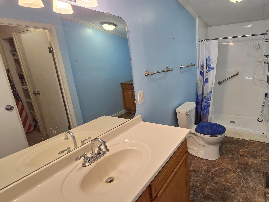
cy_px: 94
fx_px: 140
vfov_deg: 71.5
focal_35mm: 18
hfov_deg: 85.4
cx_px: 174
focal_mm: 2.2
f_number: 2.2
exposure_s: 1/120
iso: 320
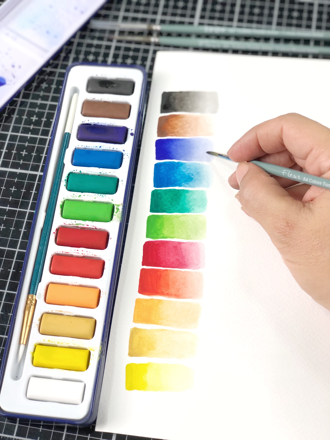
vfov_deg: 33.8
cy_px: 220
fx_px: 725
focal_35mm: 57
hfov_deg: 25.7
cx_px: 165
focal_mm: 6.6
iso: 25
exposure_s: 1/33
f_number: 2.8
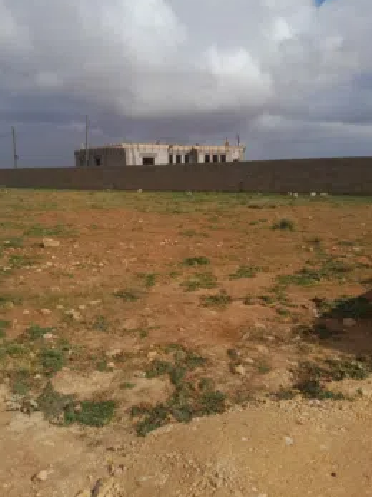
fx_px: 430
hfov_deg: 46.7
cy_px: 229
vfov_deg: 59.9
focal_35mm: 30
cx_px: 169
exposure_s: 1/1256
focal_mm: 3.98
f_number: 1.8
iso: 40
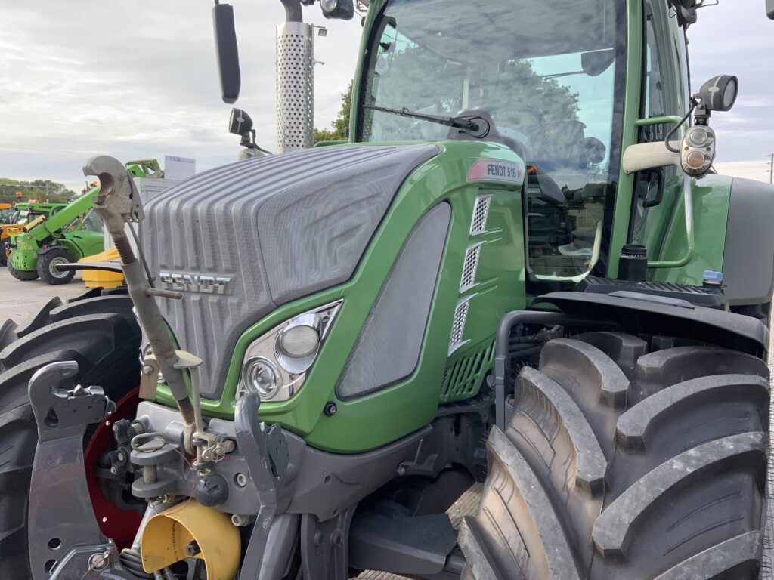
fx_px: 648
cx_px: 387
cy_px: 290
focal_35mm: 29
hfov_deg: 61.7
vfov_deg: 48.2
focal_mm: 3
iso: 16
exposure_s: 1/450
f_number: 1.8
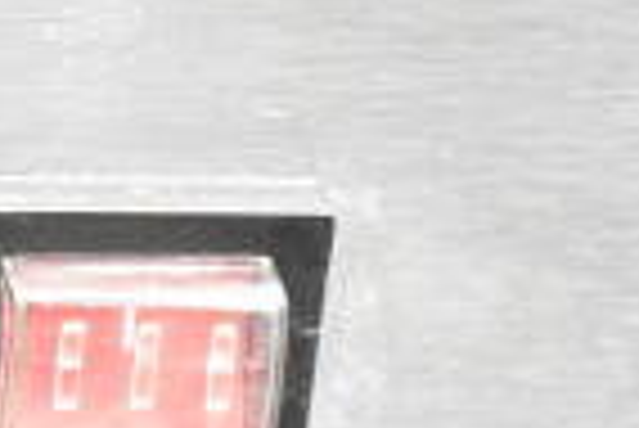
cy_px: 354
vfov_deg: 7.6
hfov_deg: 10.6
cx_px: -580
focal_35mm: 180
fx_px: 3198
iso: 6400
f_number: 4.2
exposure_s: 1/50
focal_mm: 28
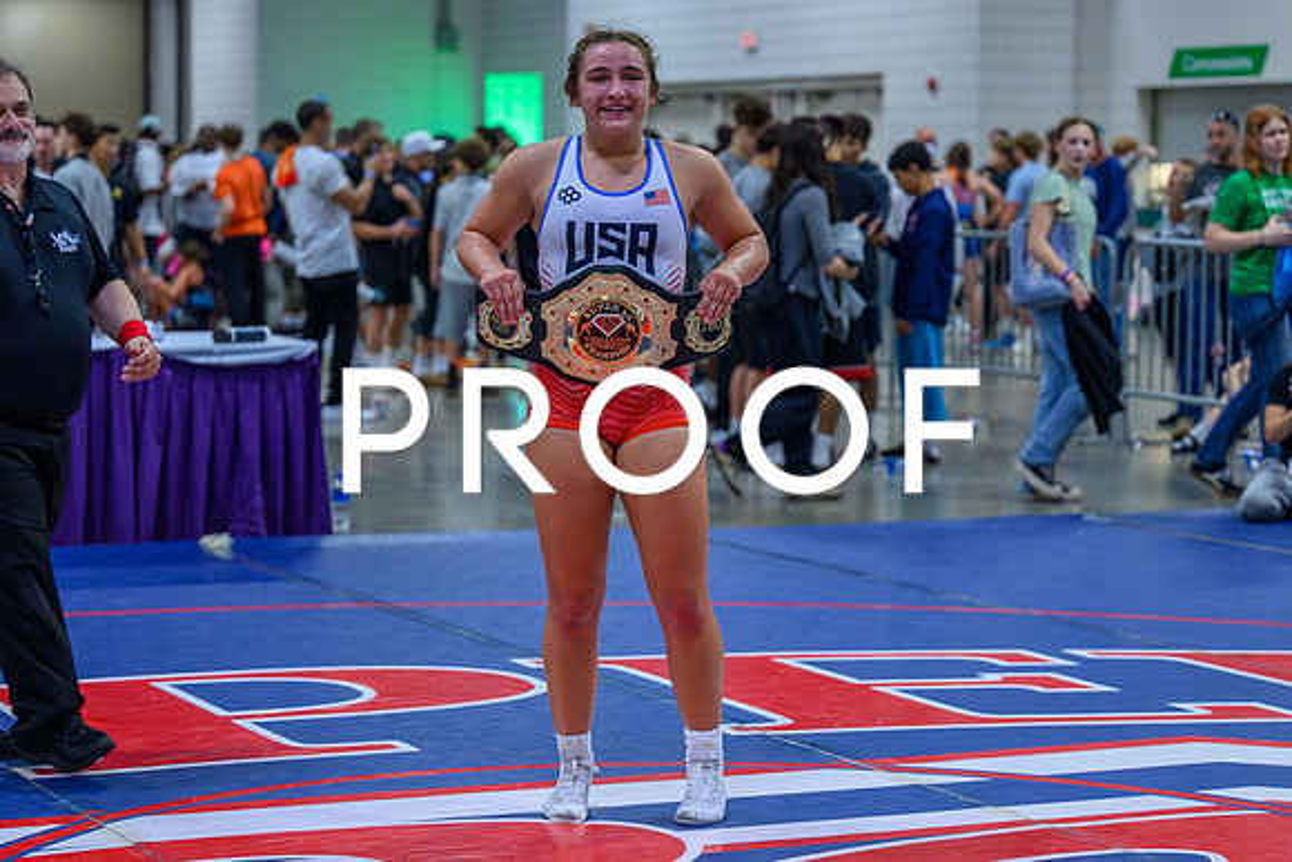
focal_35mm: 97
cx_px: 681
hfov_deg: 21.0
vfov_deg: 14.1
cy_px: 411
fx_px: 3478
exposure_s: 1/400
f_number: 2.8
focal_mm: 75
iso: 5000
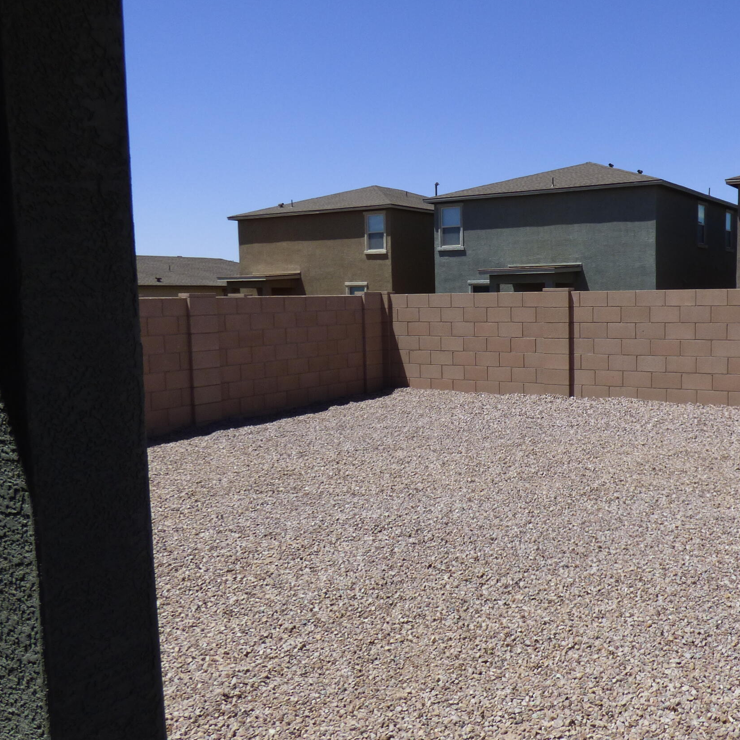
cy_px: 375
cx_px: 531
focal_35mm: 32
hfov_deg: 49.6
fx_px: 774
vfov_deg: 51.1
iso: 100
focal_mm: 3.58
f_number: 3.2
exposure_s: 1/1600
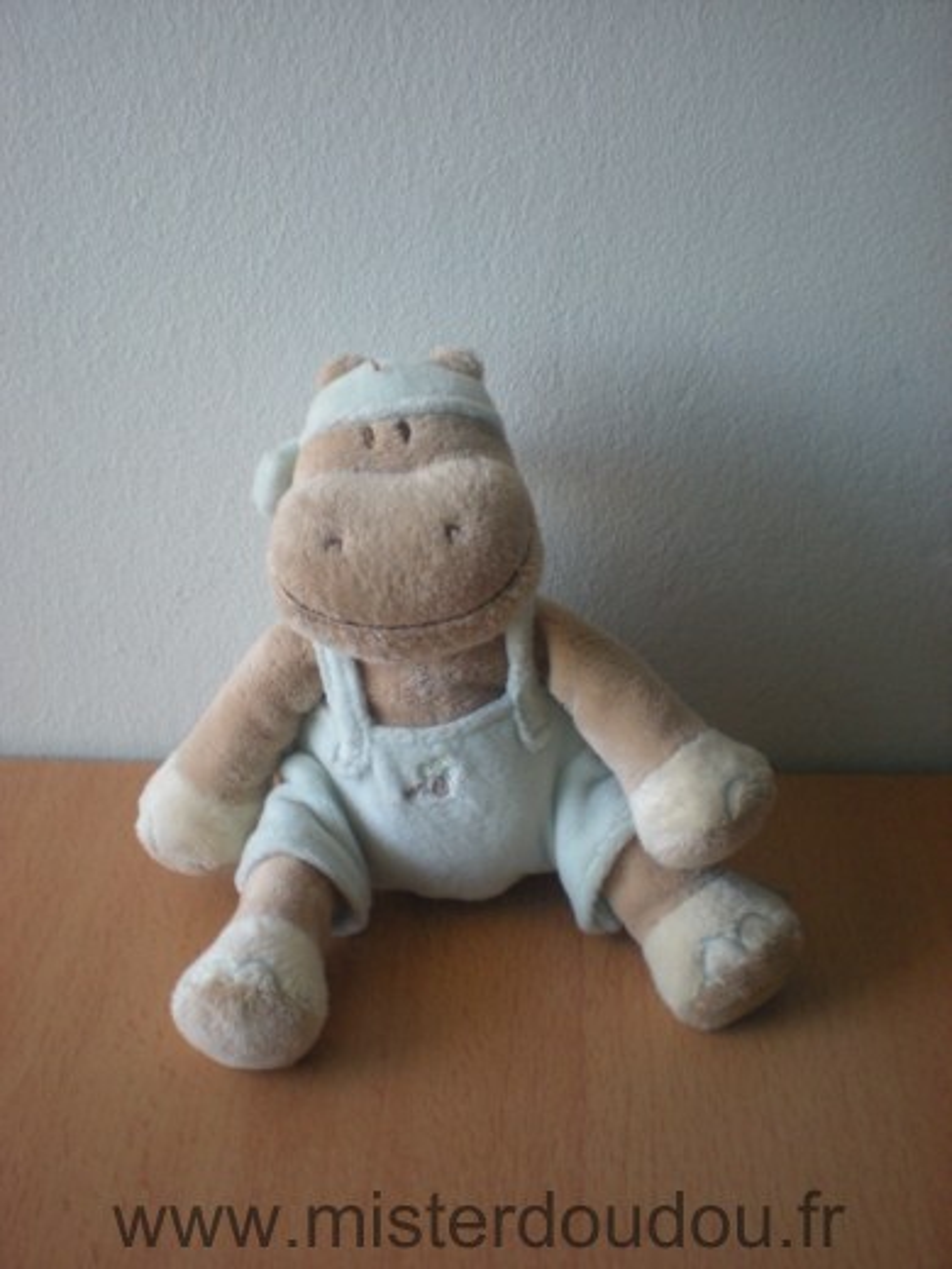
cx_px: 476
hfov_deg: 37.7
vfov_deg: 49.0
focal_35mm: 38
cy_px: 634
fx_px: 1393
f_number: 3.1
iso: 180
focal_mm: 6.3
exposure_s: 1/63.7
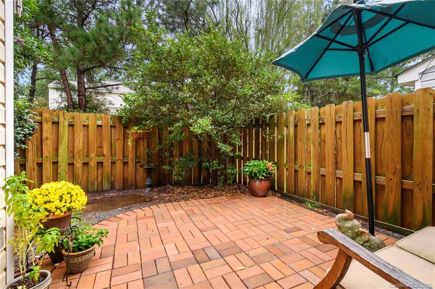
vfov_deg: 77.2
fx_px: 181
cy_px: 144
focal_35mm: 15
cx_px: 218
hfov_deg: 100.4
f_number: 13
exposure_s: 1/3
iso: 400
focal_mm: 10
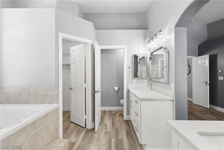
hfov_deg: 86.9
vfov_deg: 64.6
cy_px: 75
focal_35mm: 19
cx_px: 112
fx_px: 118
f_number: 8
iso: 400
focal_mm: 19
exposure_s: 1/8
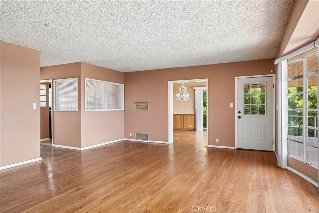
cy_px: 106
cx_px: 160
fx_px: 195
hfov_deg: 78.6
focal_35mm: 22
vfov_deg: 57.2
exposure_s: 1/50
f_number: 8
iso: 1000
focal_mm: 22
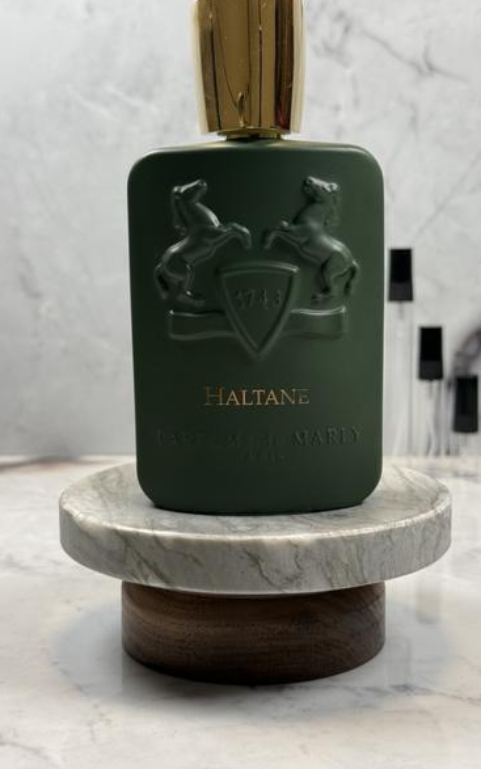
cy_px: 377
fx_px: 1090
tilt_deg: -6.3
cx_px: 270
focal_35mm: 52
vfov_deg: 38.9
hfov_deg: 24.9
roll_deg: -0.6
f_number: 1.78
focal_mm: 6.76
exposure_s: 1/120
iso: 80
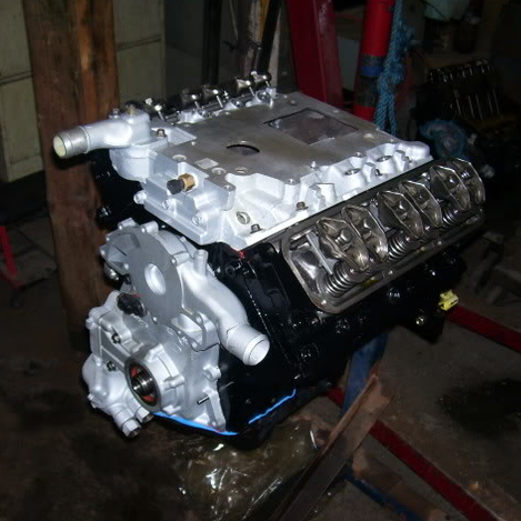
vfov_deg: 40.9
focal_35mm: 41
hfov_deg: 40.8
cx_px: 220
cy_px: 262
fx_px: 698
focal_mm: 5.6
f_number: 2.7
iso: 80
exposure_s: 1/60
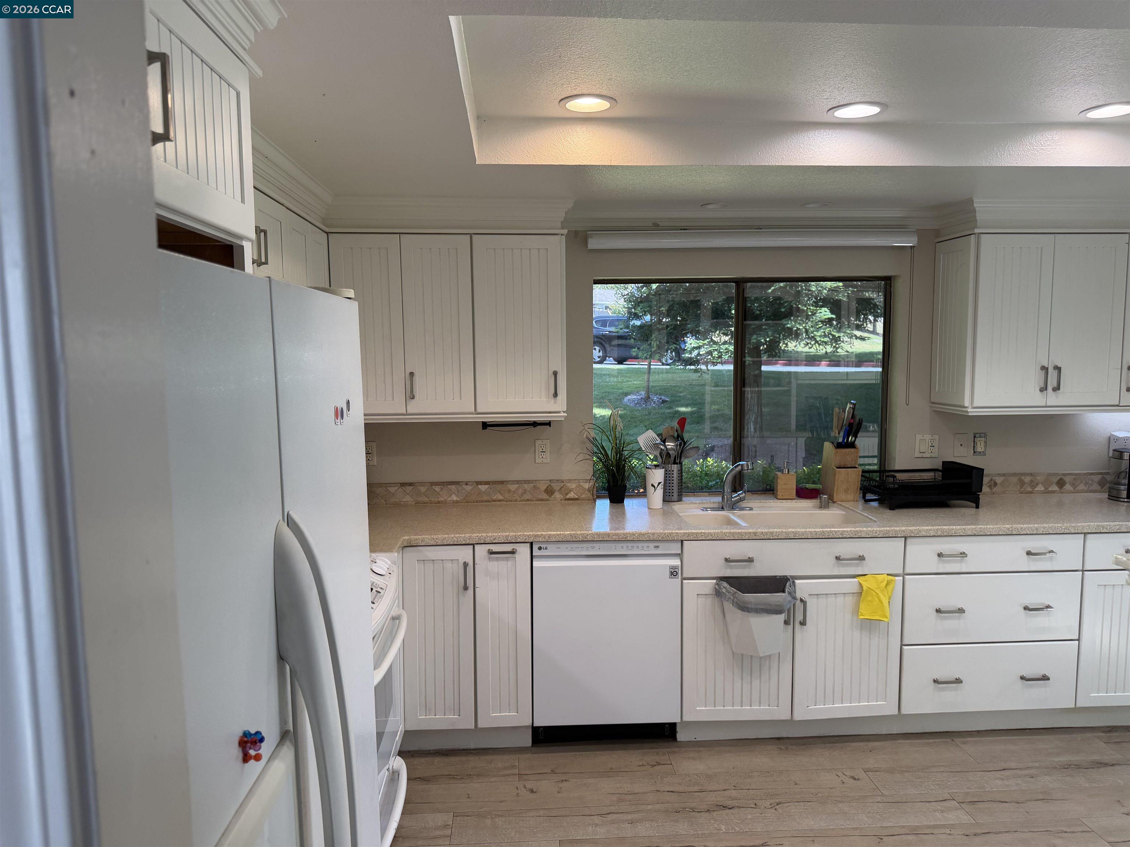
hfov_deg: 71.6
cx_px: 565
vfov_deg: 56.8
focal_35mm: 24
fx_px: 783
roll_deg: +1.1
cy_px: 424
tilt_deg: -5.5
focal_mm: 6.76
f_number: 1.78
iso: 125
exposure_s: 1/198
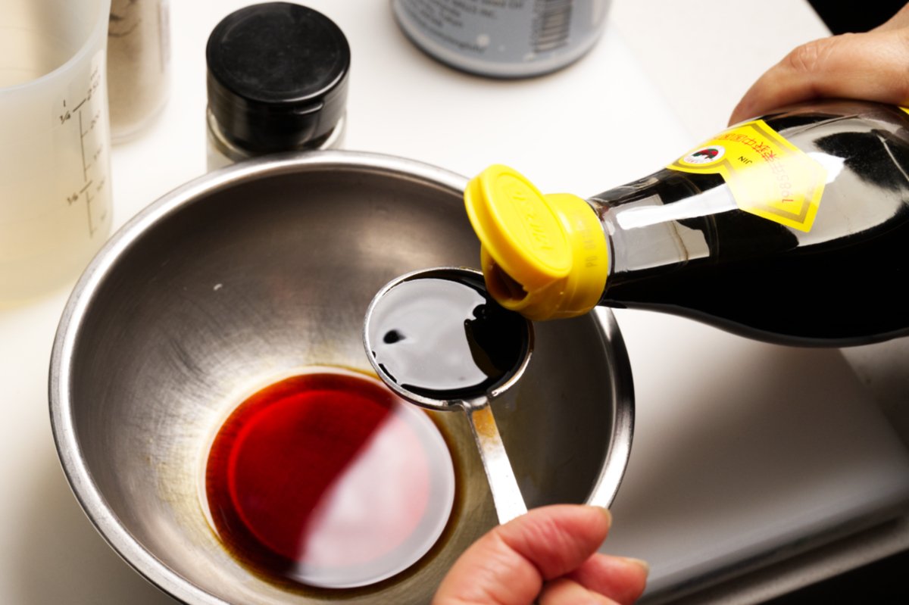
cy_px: 302
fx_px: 1312
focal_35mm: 52
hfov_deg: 38.2
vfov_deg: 26.0
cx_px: 454
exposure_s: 1/1600
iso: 1600
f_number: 9
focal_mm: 52
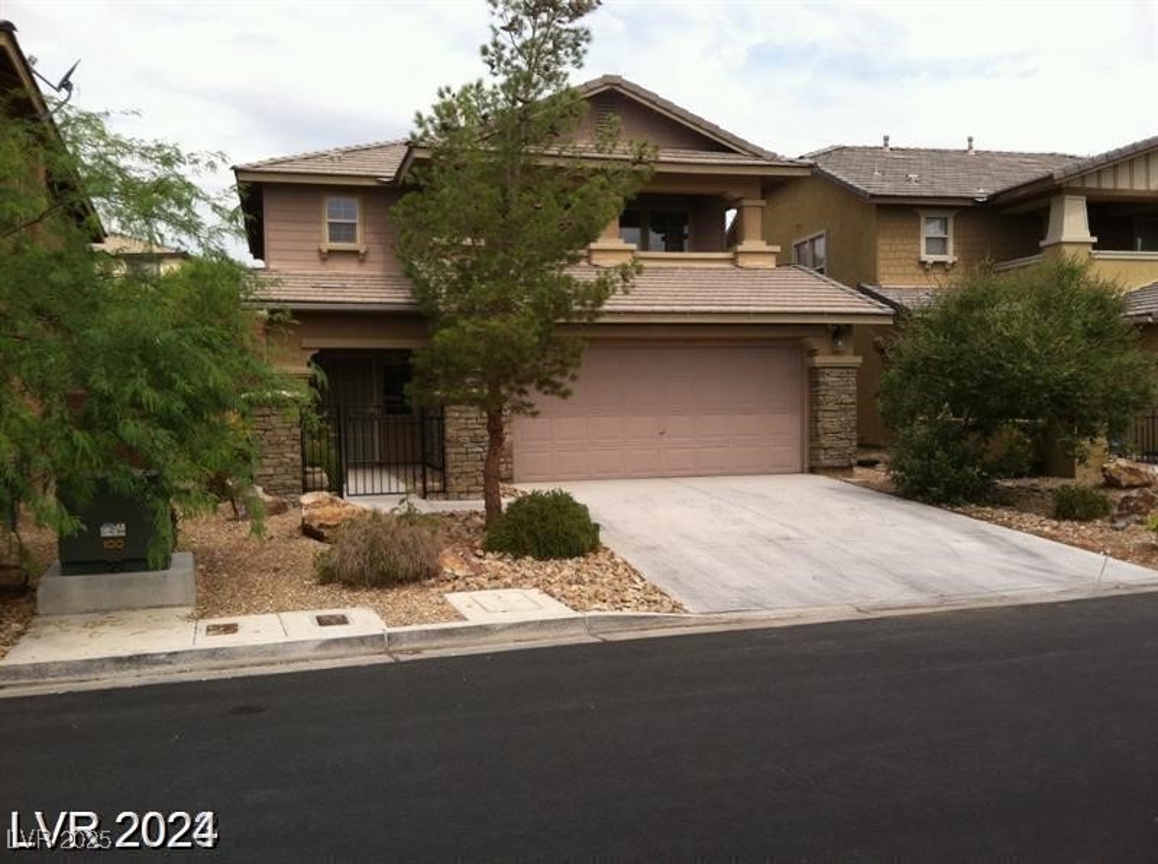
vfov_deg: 40.6
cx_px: 579
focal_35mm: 35
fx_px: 1169
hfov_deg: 52.7
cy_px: 432
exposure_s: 1/1000
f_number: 2.8
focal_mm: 3.85
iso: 80
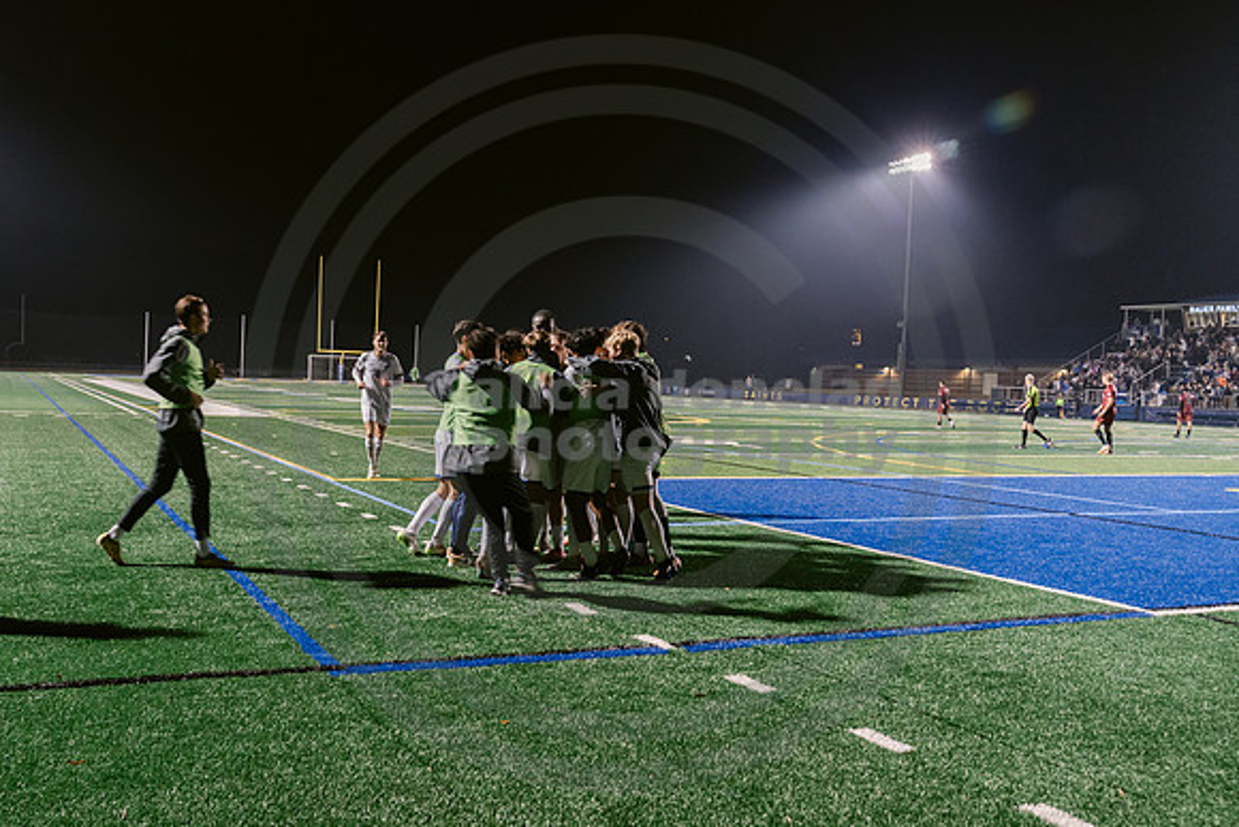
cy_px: 414
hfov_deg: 54.8
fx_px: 1190
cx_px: 525
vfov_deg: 38.3
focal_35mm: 35
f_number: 4.5
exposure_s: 1/80
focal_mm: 30
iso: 2500
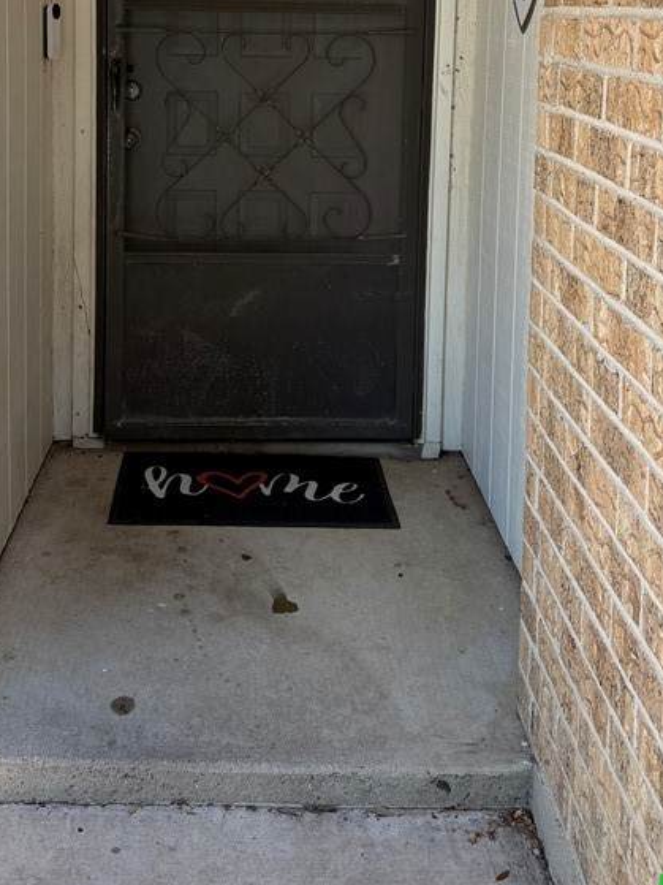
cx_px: 267
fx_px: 1124
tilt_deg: -4.8
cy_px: 139
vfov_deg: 40.6
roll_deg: -1.9
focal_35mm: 44
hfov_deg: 32.8
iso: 100
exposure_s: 1/435
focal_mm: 6.76
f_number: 1.78
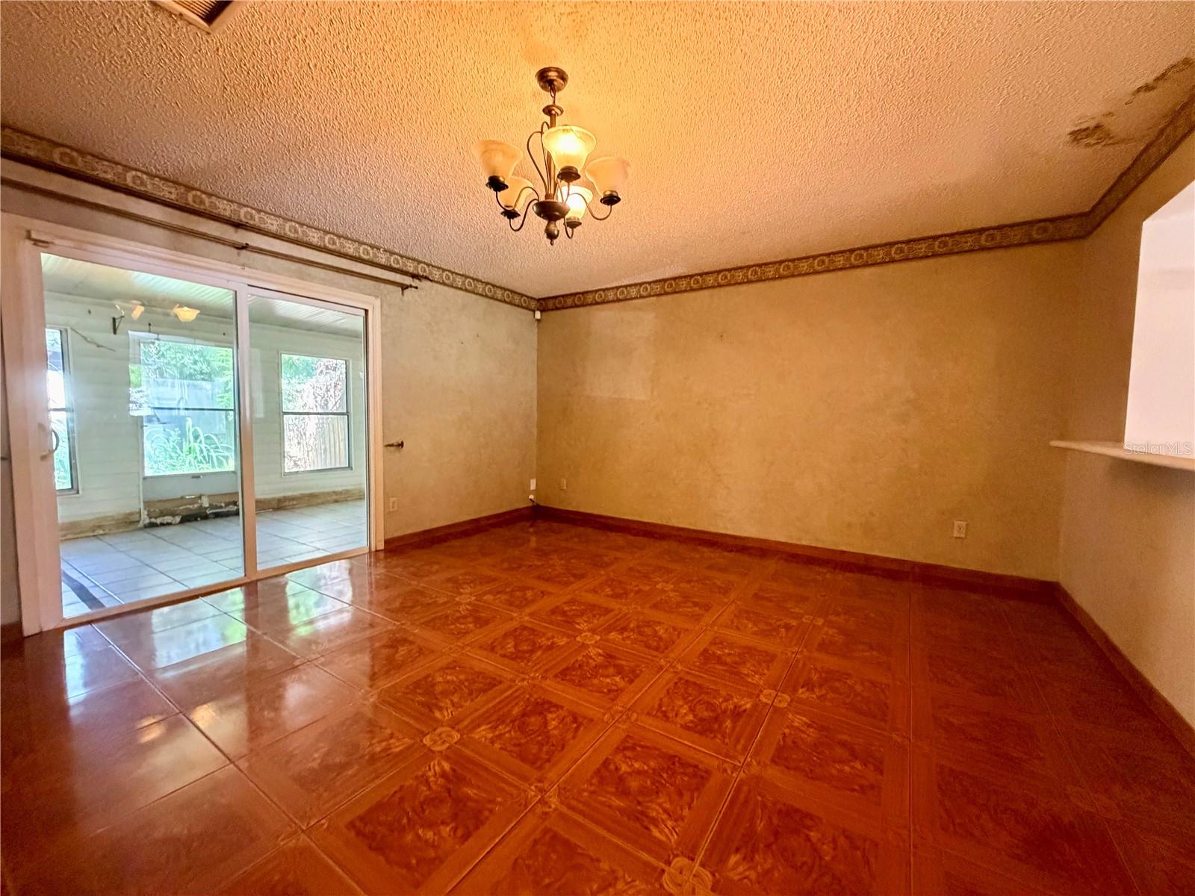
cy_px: 448
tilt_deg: -3.9
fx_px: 483
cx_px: 598
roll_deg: +0.9
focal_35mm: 14
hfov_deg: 102.1
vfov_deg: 85.7
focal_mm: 2.22
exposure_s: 1/60
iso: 800
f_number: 2.2
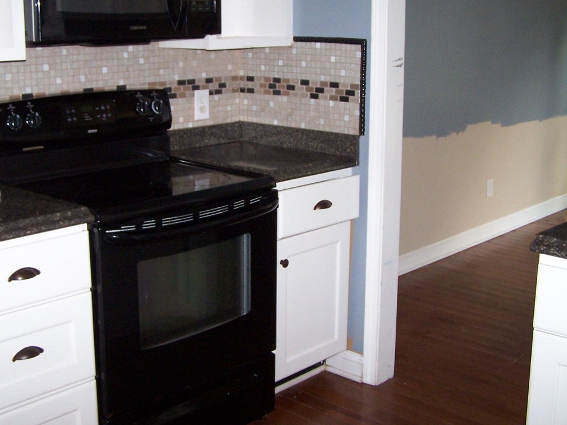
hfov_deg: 38.9
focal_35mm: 49
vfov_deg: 29.5
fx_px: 802
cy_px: 156
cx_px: 255
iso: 140
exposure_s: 1/60
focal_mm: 6.3
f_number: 2.8
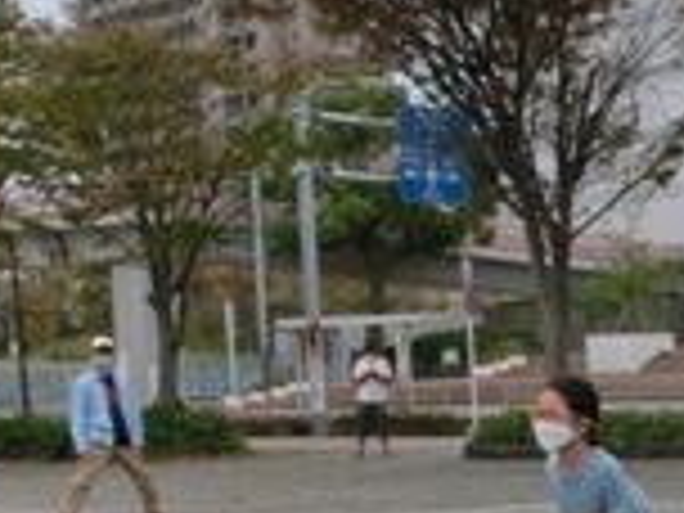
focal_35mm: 101
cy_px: 526
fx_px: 1996
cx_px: 1012
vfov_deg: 14.4
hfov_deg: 17.6
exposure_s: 1/500
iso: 80
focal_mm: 4.24
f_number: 3
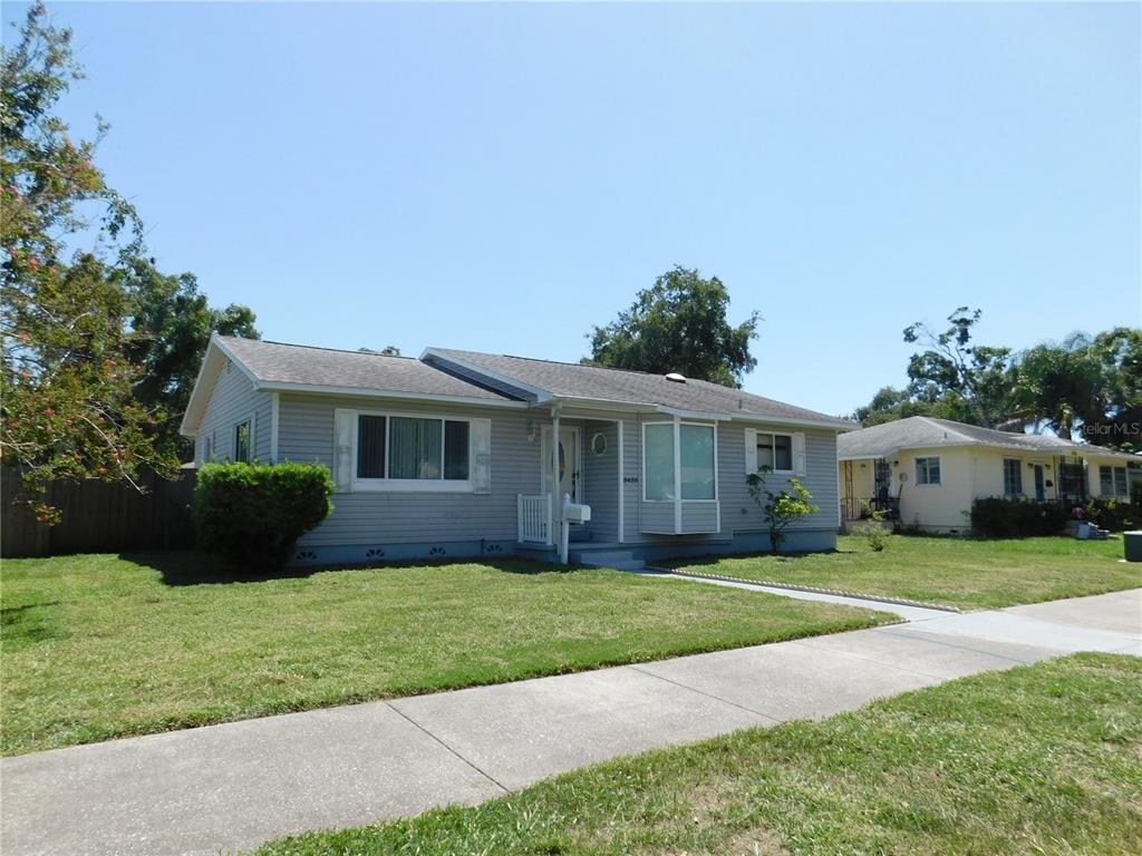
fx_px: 759
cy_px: 428
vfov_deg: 58.9
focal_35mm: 23
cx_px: 571
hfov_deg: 73.9
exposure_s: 1/400
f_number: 6
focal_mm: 4
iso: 125
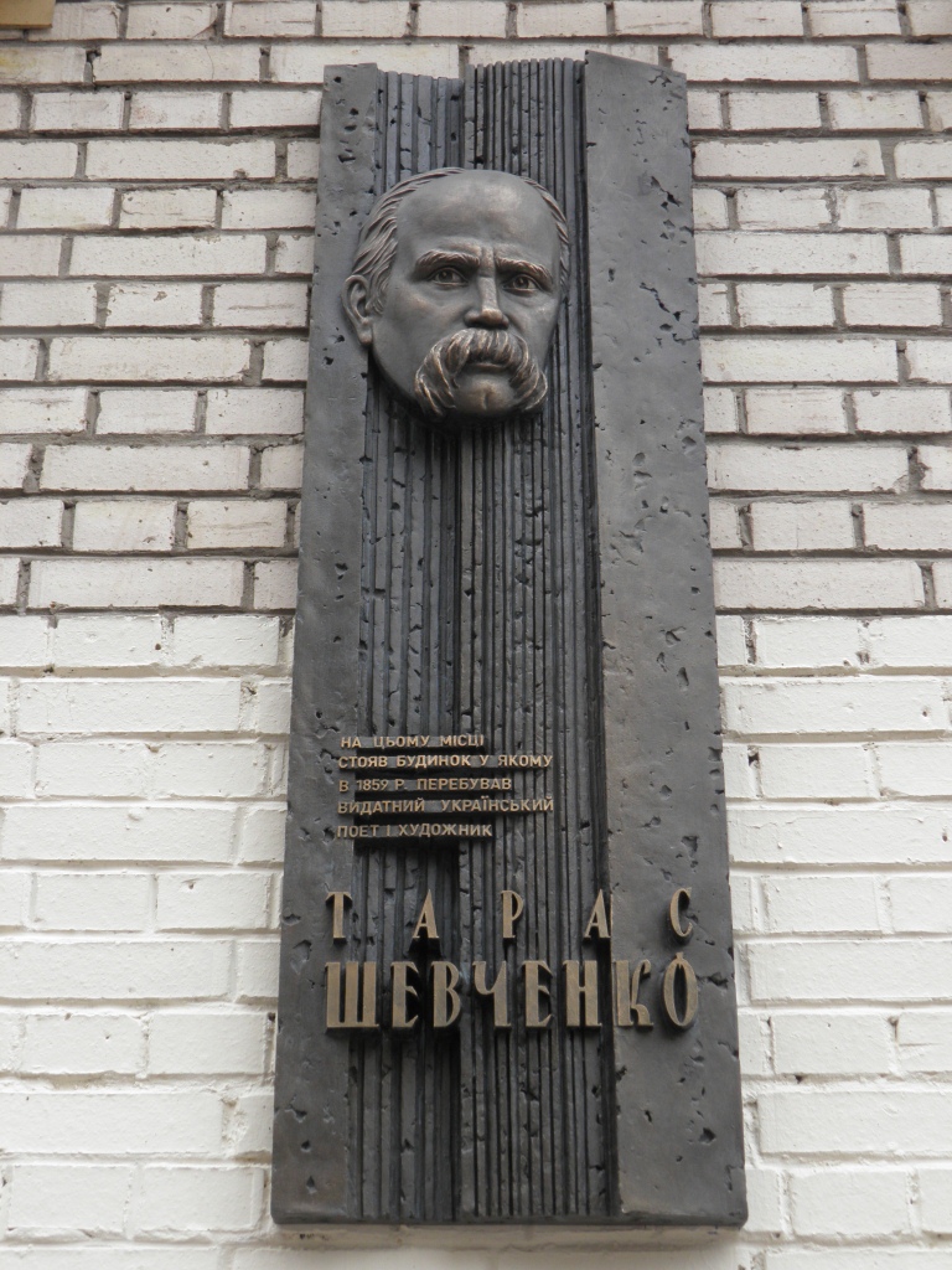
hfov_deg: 26.6
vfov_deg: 34.9
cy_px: 635
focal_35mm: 55
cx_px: 476
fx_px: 2017
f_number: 5.2
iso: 50
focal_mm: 10
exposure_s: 1/60
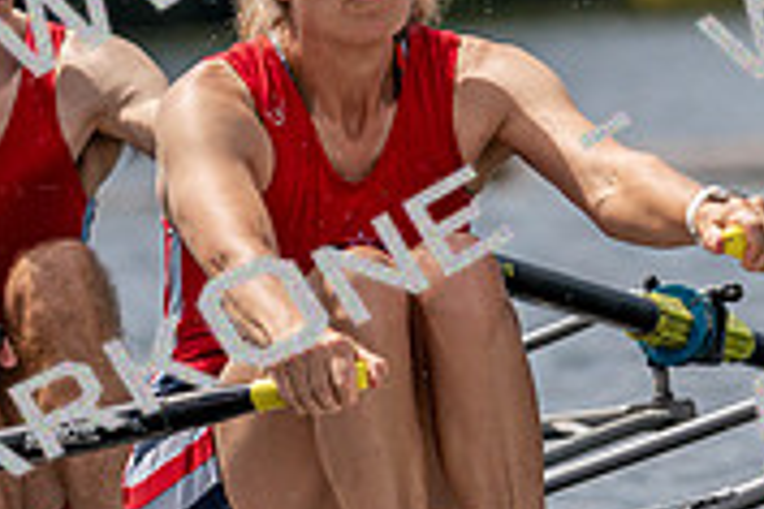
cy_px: 153
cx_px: 384
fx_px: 20817
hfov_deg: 2.1
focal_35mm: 981
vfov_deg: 1.4
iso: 200
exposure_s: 1/1600
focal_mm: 300
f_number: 6.3
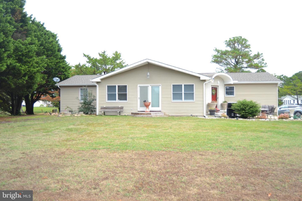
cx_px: 151
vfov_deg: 43.6
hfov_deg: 61.9
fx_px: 252
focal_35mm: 30
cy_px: 100
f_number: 8
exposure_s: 1/250
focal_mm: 20
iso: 100
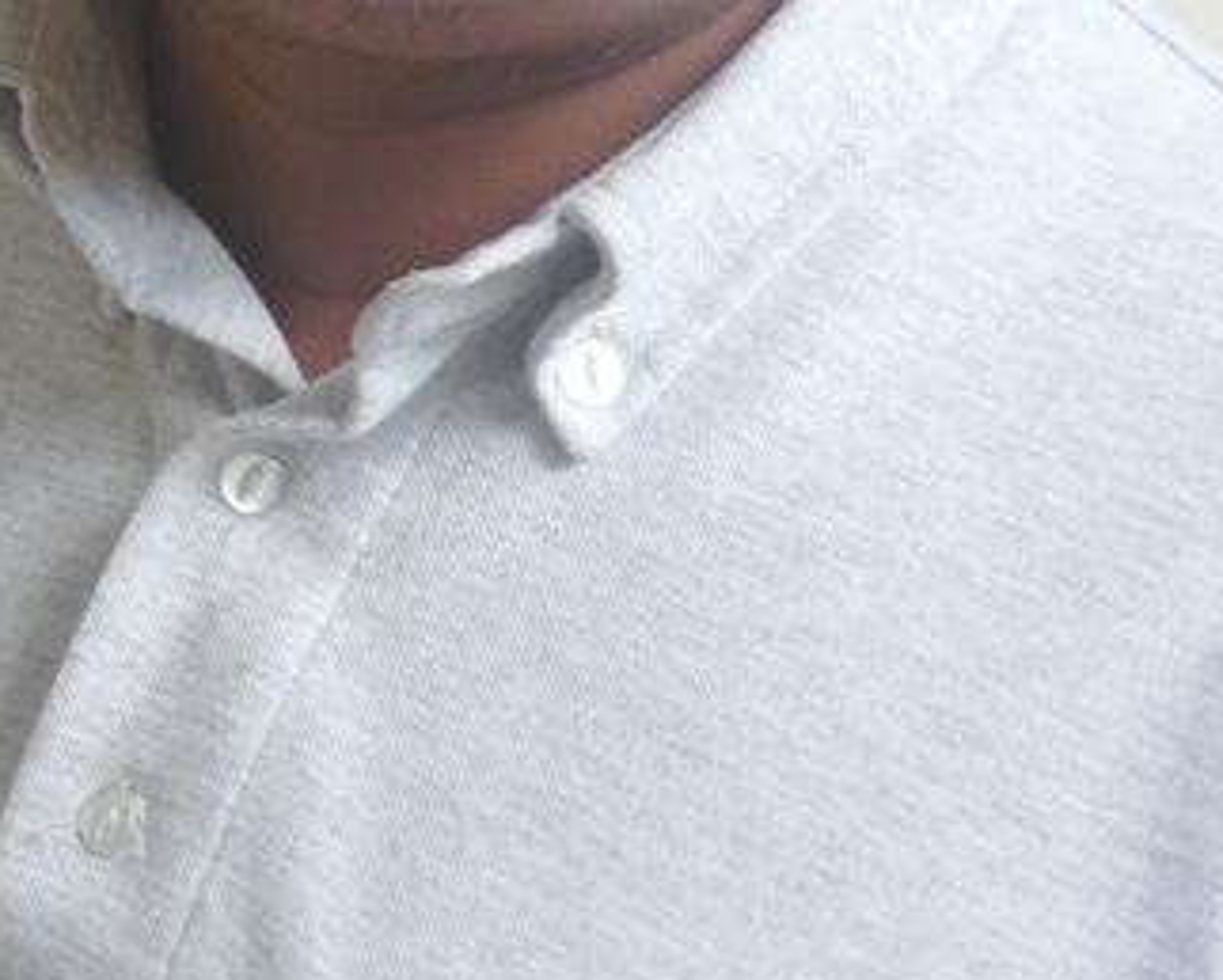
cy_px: -308
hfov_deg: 17.8
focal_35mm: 100
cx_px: -422
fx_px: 3622
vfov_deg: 14.7
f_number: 2.8
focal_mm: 5.5
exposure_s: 1/40
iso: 100
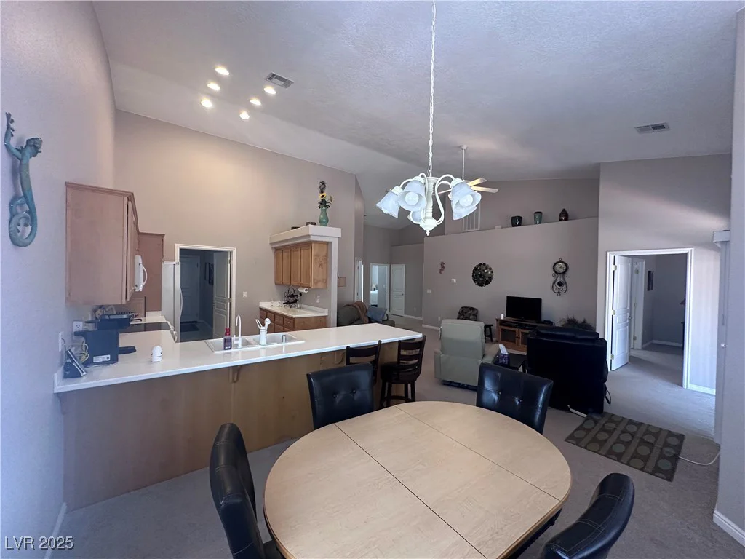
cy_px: 280
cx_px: 372
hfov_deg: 102.1
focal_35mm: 14
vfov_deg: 85.7
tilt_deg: -1.2
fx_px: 301
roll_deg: -1.1
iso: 250
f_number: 2.2
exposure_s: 1/120
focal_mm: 2.22
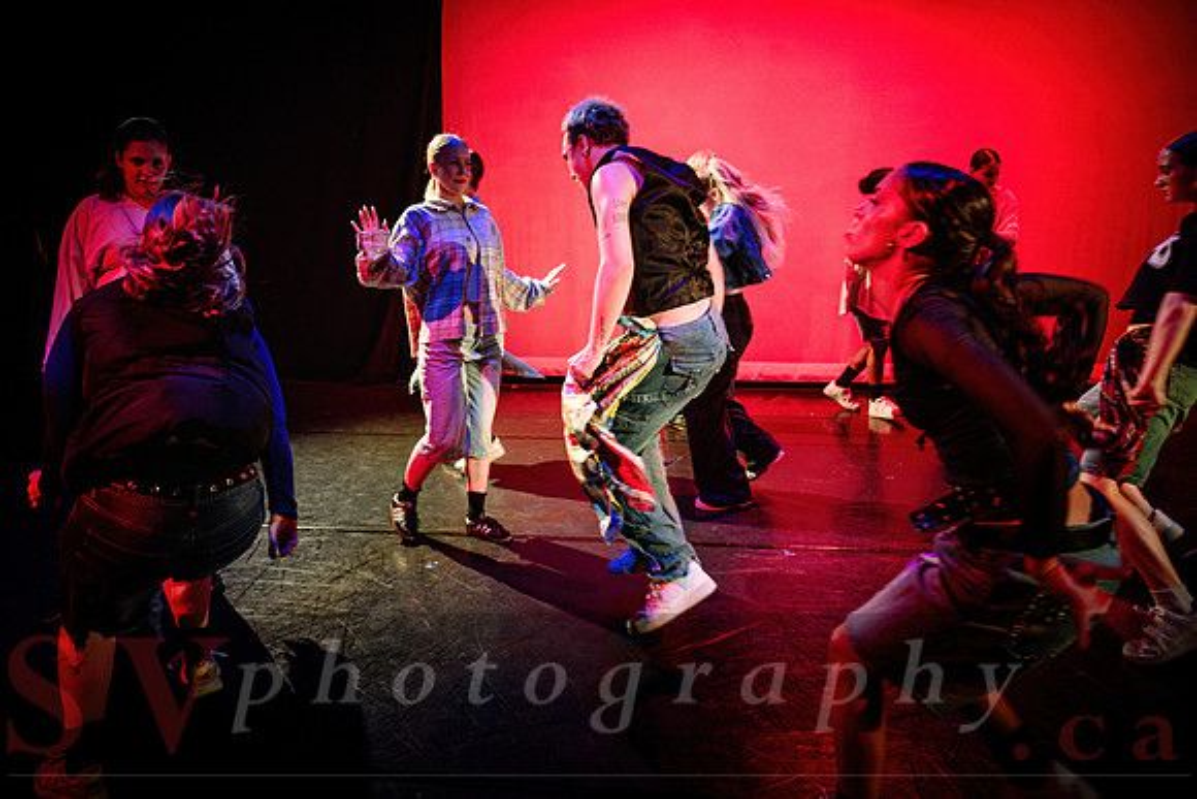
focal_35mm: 26
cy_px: 360
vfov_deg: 48.9
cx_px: 539
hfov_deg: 68.4
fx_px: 877
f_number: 2.8
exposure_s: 1/300
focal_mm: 24
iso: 3200
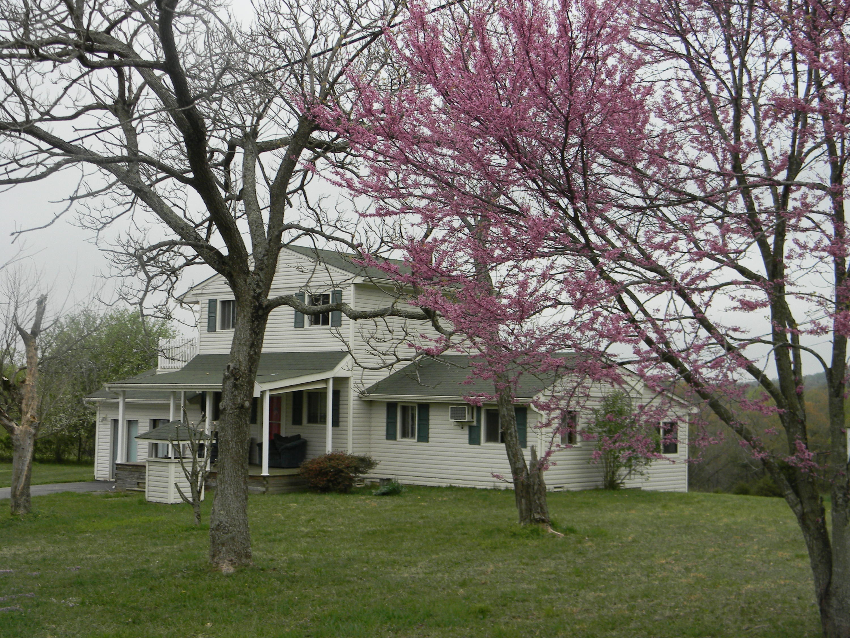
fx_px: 1154
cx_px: 425
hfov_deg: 40.4
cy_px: 319
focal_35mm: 47
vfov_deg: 30.9
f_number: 3.9
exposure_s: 1/93.7
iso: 80
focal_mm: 8.6
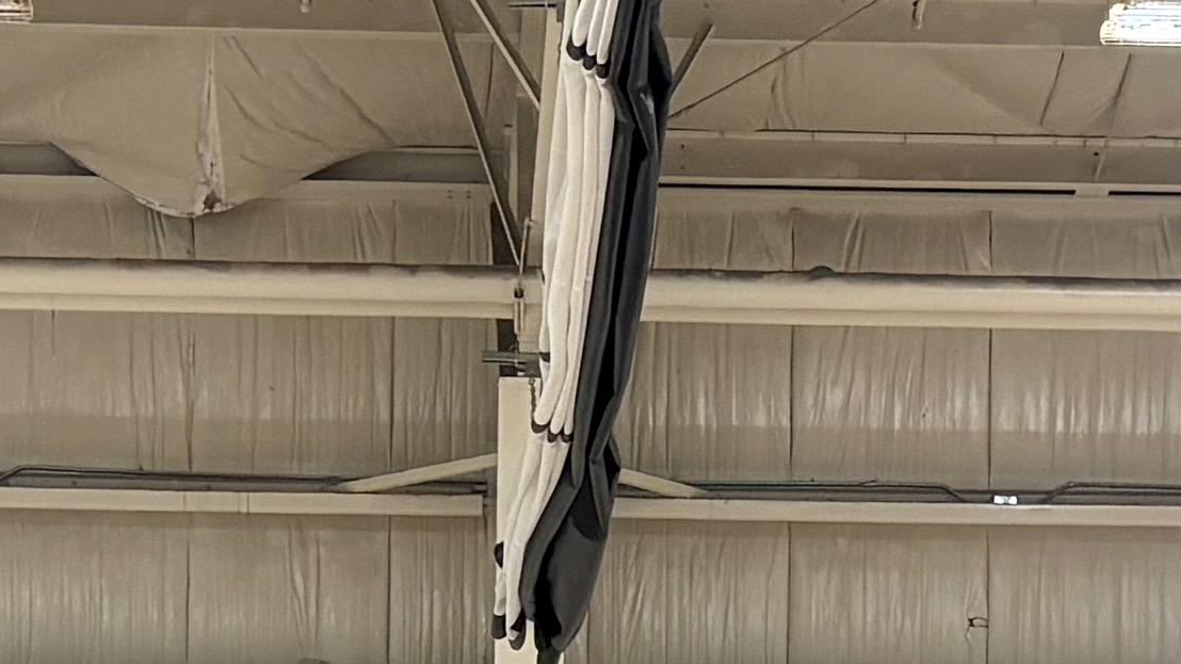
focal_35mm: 146
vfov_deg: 7.5
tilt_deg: -6.4
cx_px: 545
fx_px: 4572
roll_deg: +0.0
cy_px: 1872
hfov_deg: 14.7
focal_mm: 5.96
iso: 160
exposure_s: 1/60
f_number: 1.6
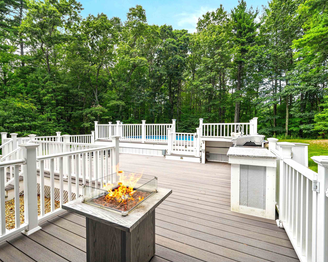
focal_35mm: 16
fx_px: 155
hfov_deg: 93.1
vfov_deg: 80.4
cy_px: 132
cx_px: 161
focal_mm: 14
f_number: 7.1
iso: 250
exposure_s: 1/13
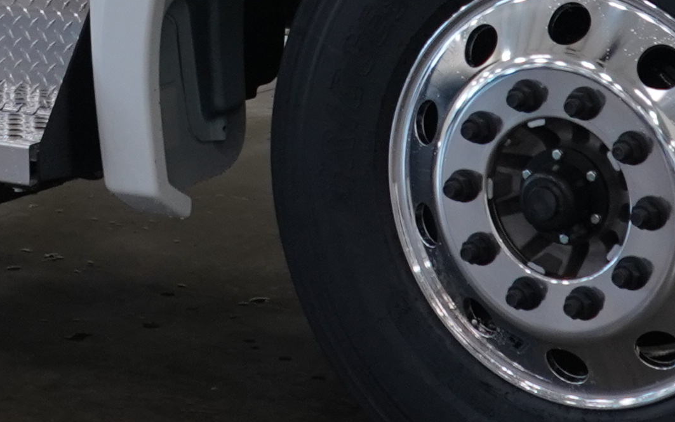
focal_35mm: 161
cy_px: -425
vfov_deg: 7.8
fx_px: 2963
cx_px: 79
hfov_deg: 12.9
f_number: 4
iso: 1000
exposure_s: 1/160
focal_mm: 28
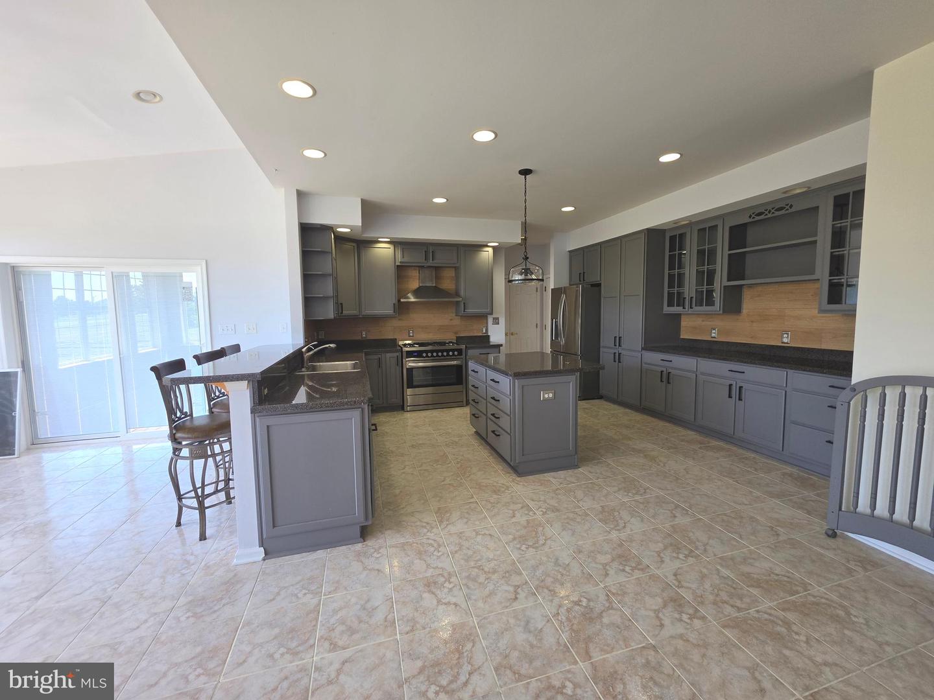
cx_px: 467
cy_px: 350
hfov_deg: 106.2
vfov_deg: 89.9
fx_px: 351
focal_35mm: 13
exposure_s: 1/120
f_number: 1.9
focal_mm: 2.2
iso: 32
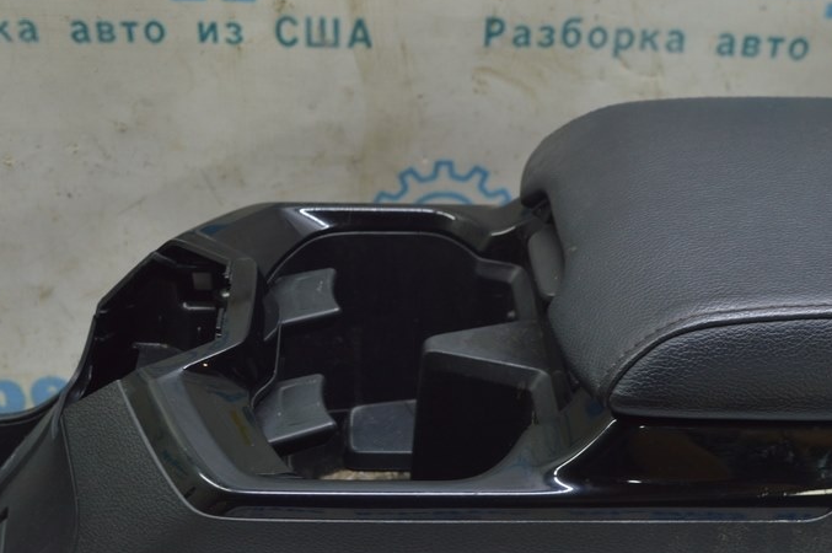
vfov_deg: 23.6
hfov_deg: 35.2
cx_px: 413
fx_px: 1310
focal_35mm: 57
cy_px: 412
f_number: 5.6
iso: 400
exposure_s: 1/20
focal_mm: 25
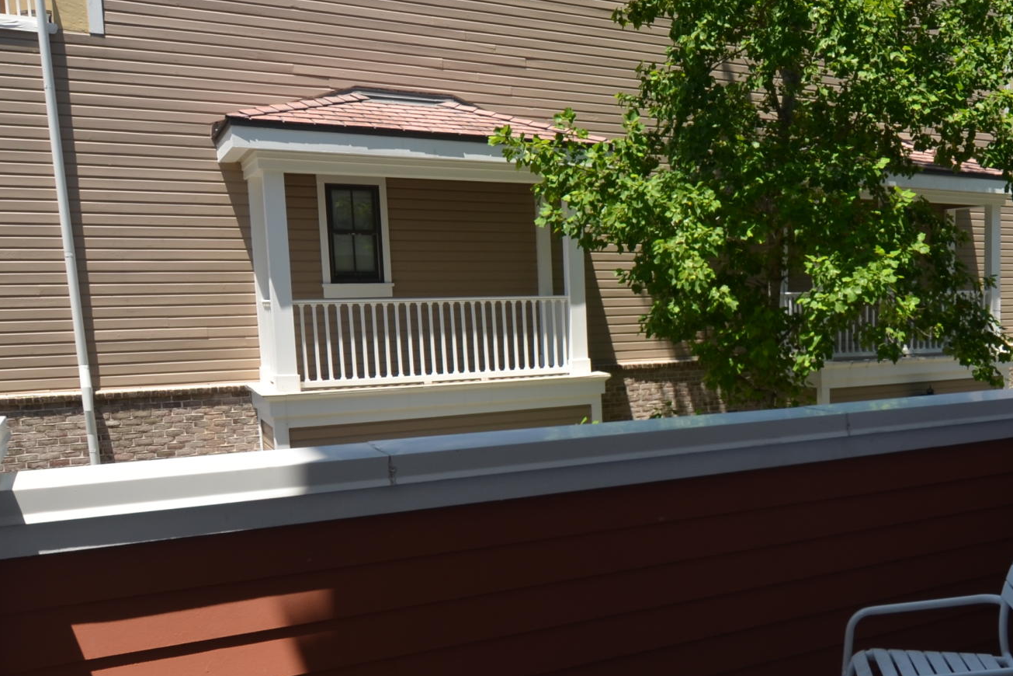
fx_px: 1113
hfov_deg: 46.9
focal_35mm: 40
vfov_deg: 33.5
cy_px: 439
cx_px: 775
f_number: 7.1
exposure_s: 1/200
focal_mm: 11.5
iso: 100
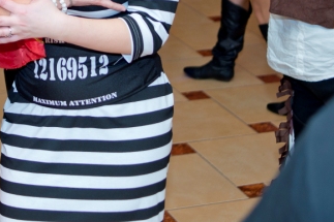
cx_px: 1
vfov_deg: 12.1
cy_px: -21
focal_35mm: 111
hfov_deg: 18.0
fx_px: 1029
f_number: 2.8
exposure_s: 1/320
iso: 320
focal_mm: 35
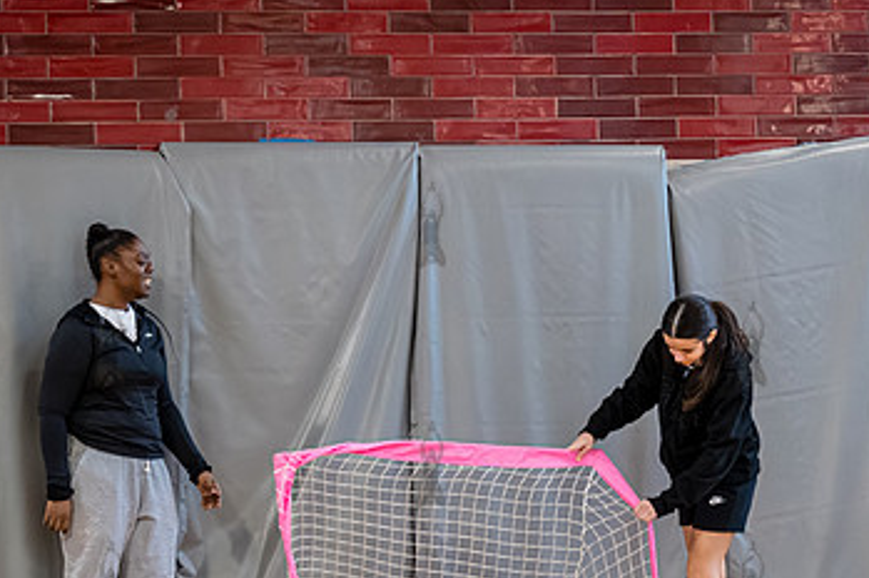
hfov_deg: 11.9
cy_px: 366
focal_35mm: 173
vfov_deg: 7.9
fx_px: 4172
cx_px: 423
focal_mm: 86
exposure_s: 1/800
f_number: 3.5
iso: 5000
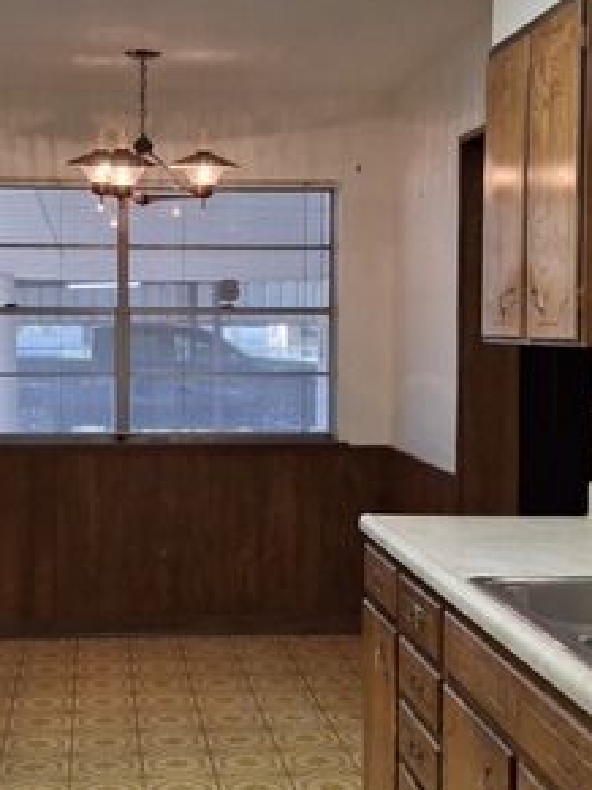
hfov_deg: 26.3
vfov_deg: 34.9
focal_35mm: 55
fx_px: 1255
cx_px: 166
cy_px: 350
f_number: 1.8
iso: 64
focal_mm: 4.69
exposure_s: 1/120
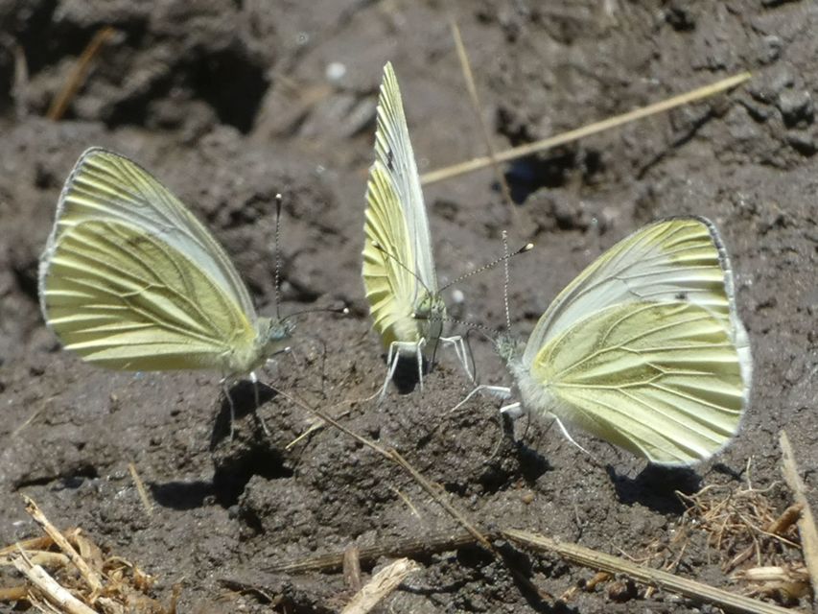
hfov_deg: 5.8
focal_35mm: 339
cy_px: 307
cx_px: 409
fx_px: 8012
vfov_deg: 4.4
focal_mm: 60.8
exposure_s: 1/125
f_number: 5.6
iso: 80
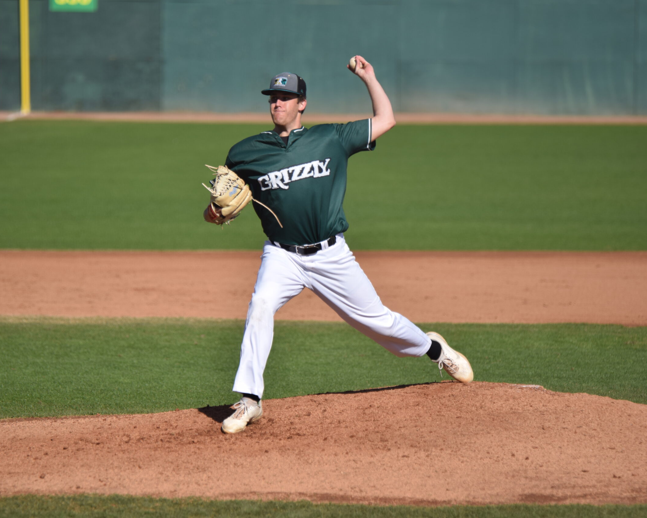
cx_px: 290
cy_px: 259
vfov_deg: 4.9
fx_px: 6005
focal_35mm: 314
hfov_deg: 6.2
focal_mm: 185
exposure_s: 1/2500
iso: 100
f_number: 2.8
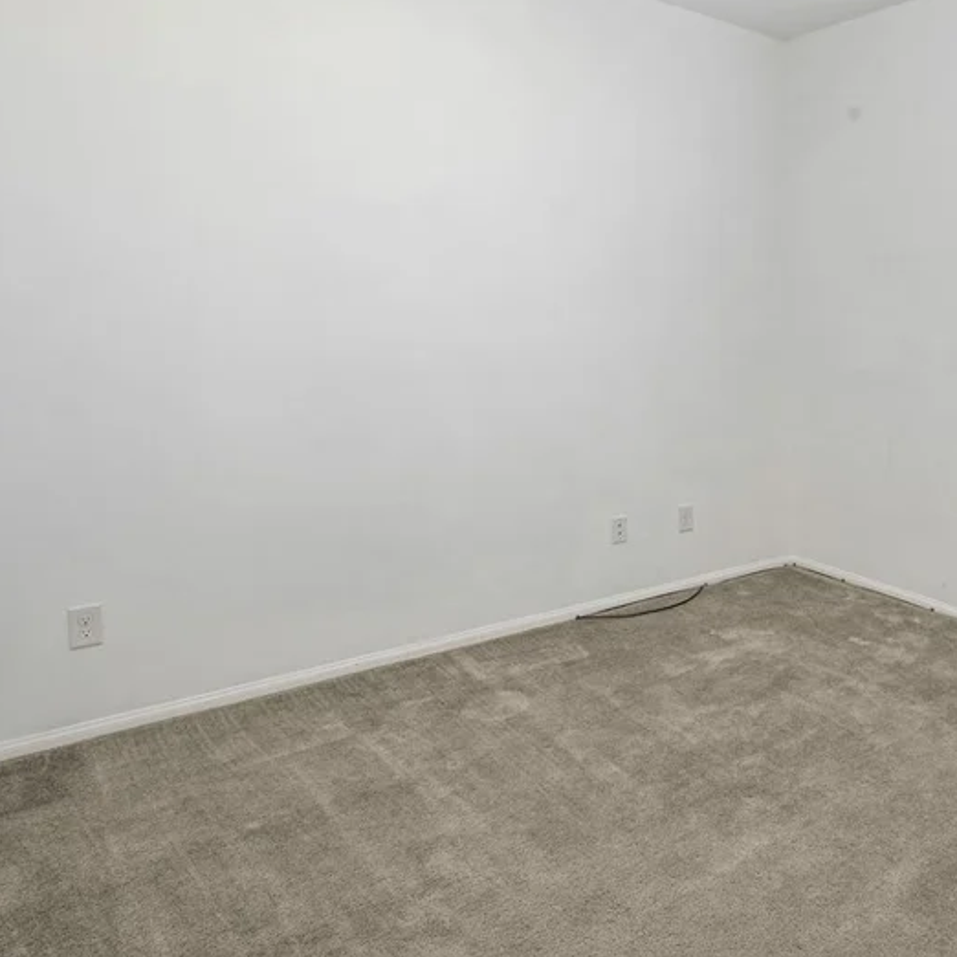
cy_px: 404
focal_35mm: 25
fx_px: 782
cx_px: 752
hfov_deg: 58.6
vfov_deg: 62.6
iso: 160
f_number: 10
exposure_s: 1/5
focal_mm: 15
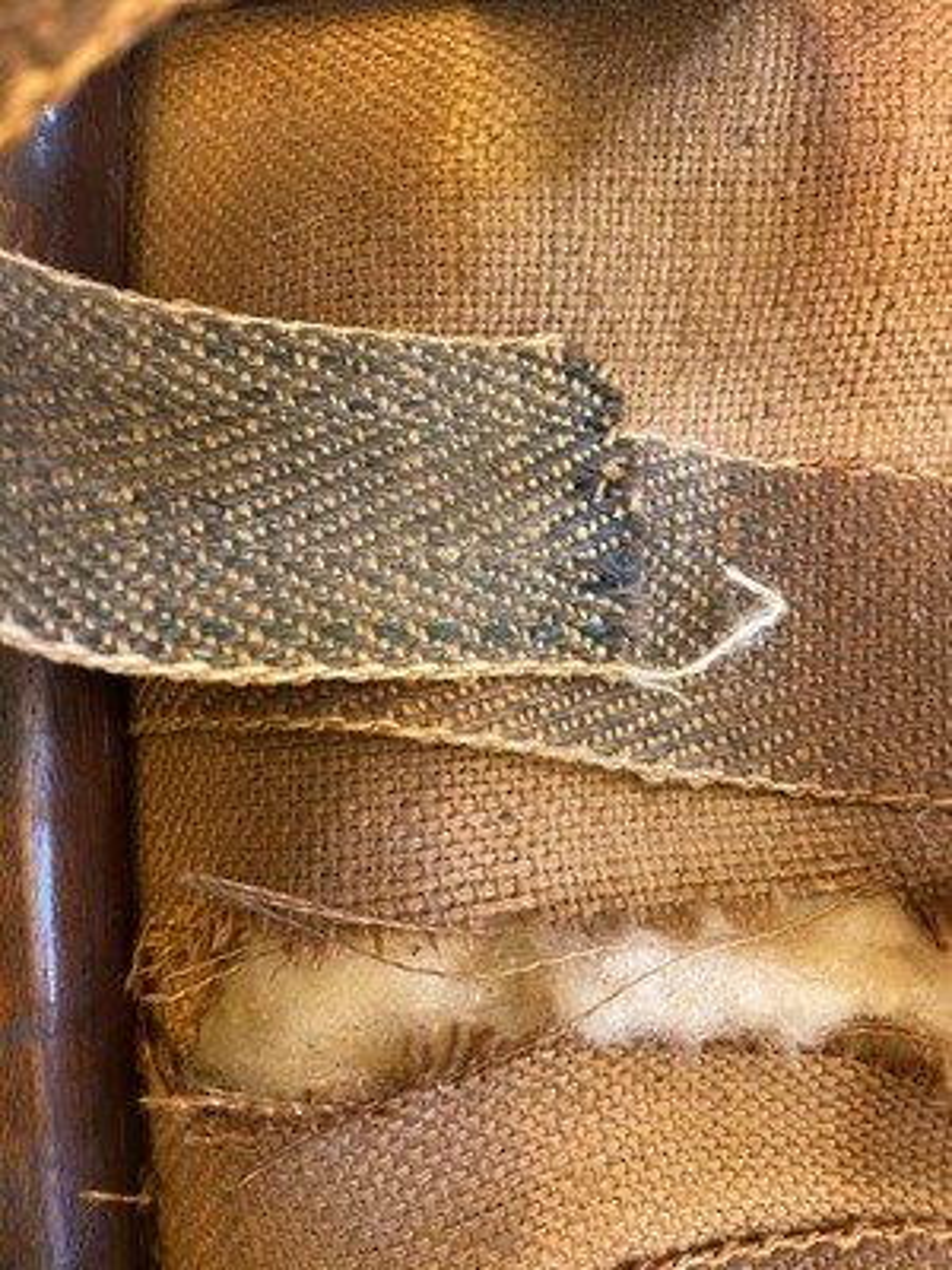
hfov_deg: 53.1
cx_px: 476
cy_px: 635
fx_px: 953
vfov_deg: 67.3
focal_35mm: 26
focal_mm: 4.25
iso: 500
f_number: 1.8
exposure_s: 1/33
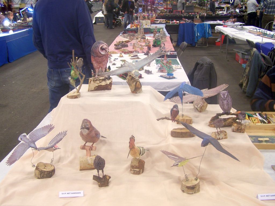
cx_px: 138
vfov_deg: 37.7
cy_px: 103
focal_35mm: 38
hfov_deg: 49.0
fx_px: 302
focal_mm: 6.3
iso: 80
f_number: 2.8
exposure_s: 1/4
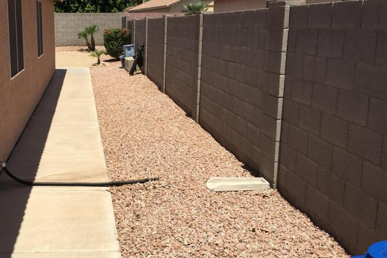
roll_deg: -0.4
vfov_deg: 30.5
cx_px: 120
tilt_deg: -10.5
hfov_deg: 43.7
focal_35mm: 44
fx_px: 473
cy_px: 111
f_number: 2.2
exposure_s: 1/2639
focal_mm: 4.15
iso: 32
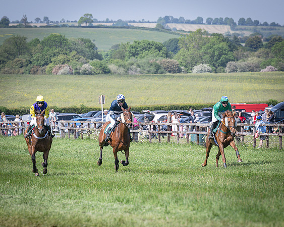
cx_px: 117
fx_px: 2509
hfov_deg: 6.5
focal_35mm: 299
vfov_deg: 5.2
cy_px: 129
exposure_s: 1/1600
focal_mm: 145
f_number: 4
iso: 200
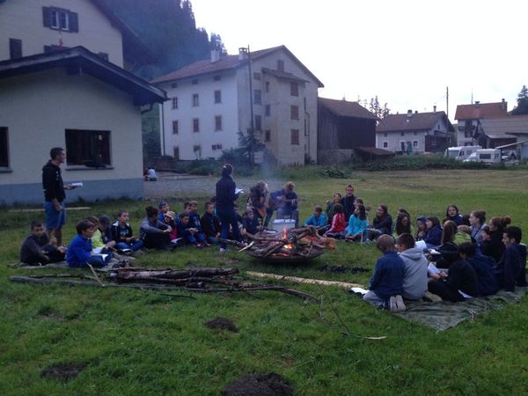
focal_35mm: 33
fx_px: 503
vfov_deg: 42.9
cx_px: 264
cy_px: 198
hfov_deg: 55.4
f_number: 2.4
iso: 100
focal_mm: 4.12
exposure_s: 1/20
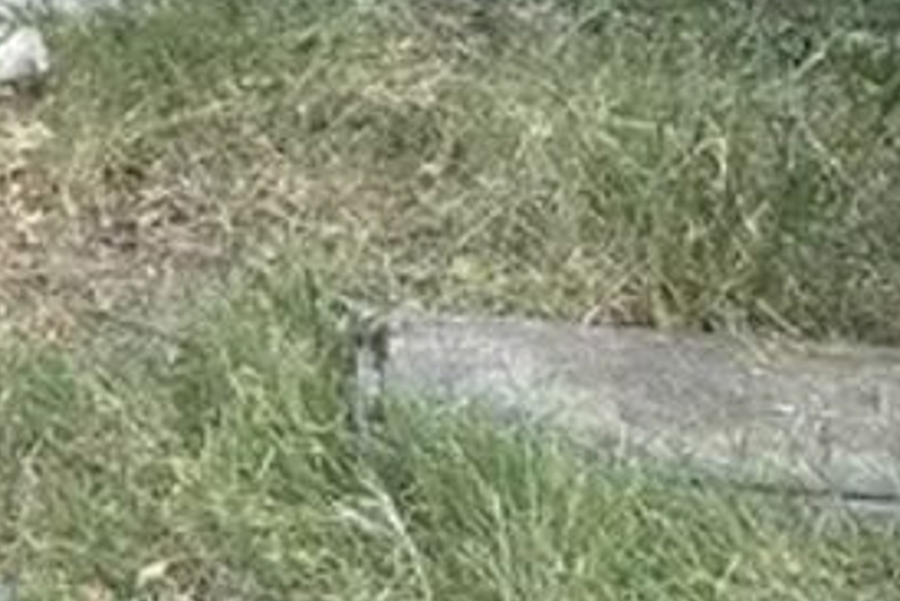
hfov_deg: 17.5
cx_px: -558
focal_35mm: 101
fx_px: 2526
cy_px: -594
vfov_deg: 12.1
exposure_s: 1/1621
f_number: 1.5
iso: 50
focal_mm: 5.7
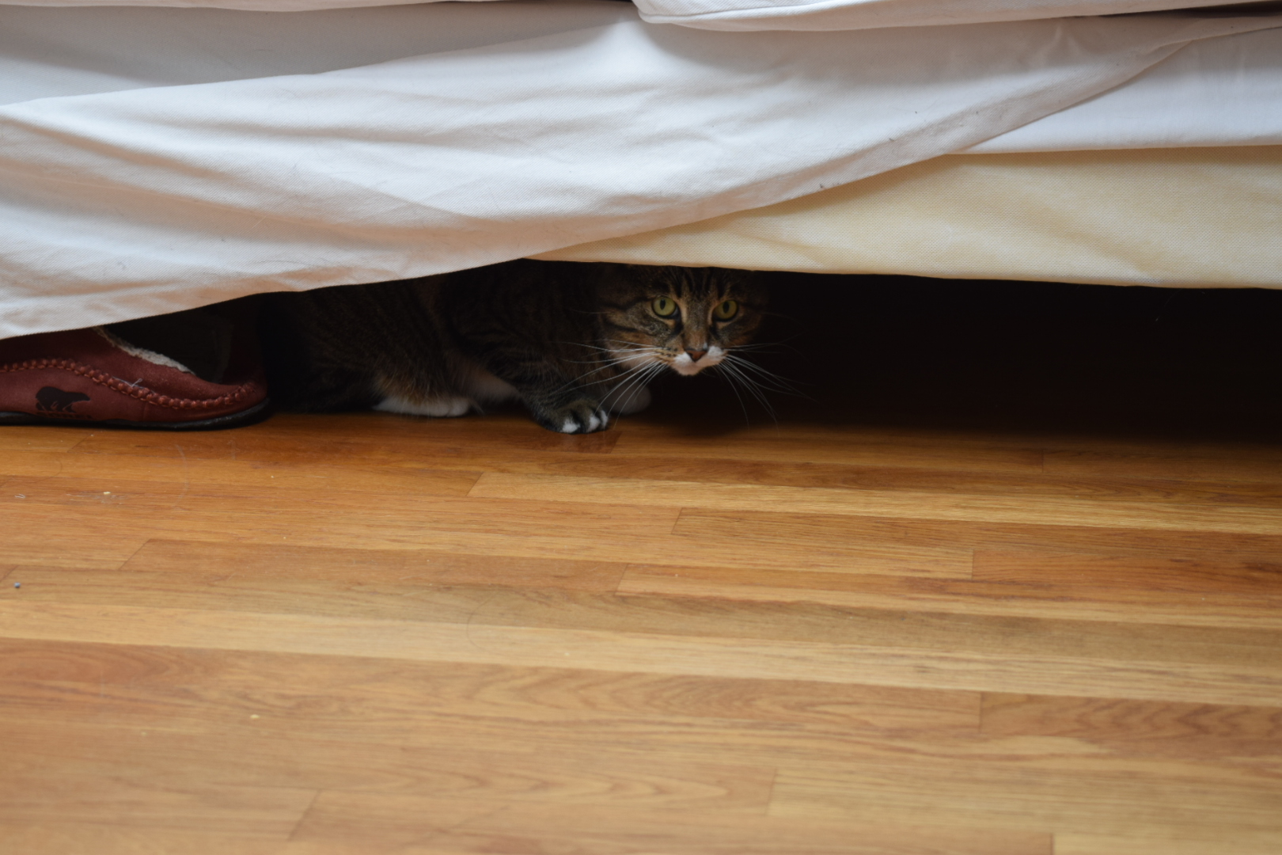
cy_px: 428
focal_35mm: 82
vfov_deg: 16.6
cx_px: 641
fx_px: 2938
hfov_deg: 24.6
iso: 400
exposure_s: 1/60
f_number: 5.6
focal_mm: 55
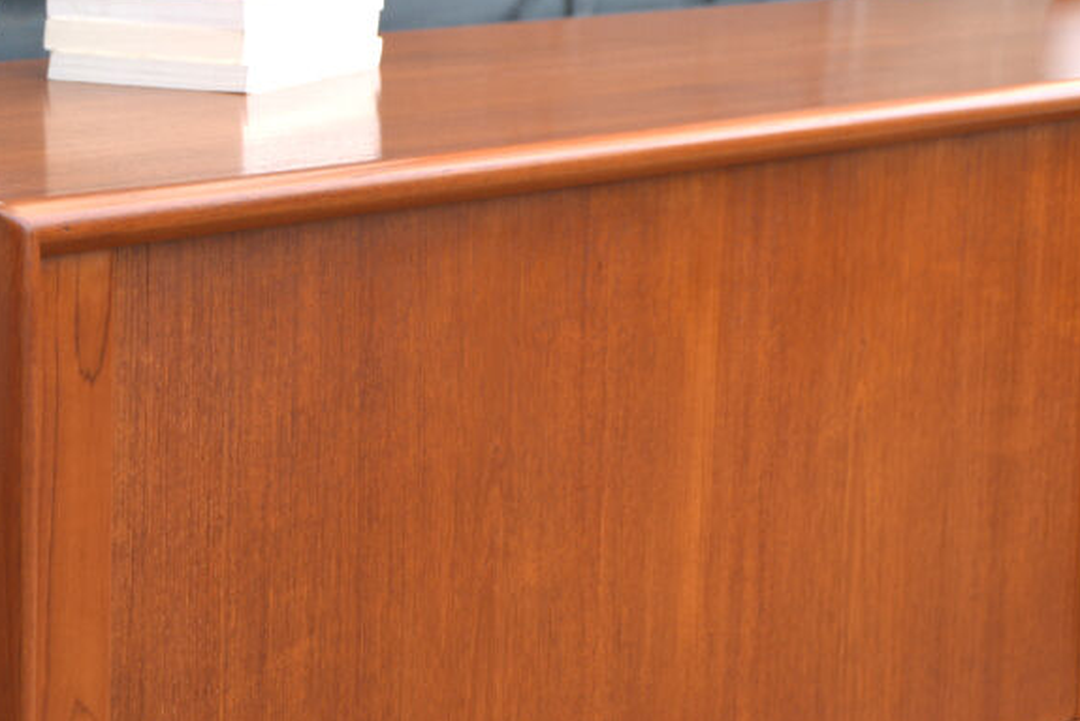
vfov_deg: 12.9
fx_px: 3174
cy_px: 194
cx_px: 431
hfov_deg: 19.3
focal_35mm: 106
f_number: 5.3
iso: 110
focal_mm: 45
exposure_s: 1/125
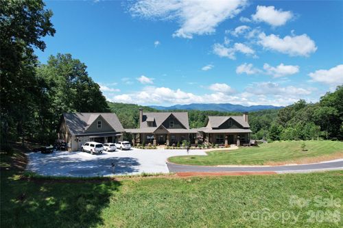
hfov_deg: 78.6
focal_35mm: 22
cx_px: 172
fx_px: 210
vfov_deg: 57.2
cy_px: 114
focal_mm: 8.38
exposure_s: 1/1600
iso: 110
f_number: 2.8
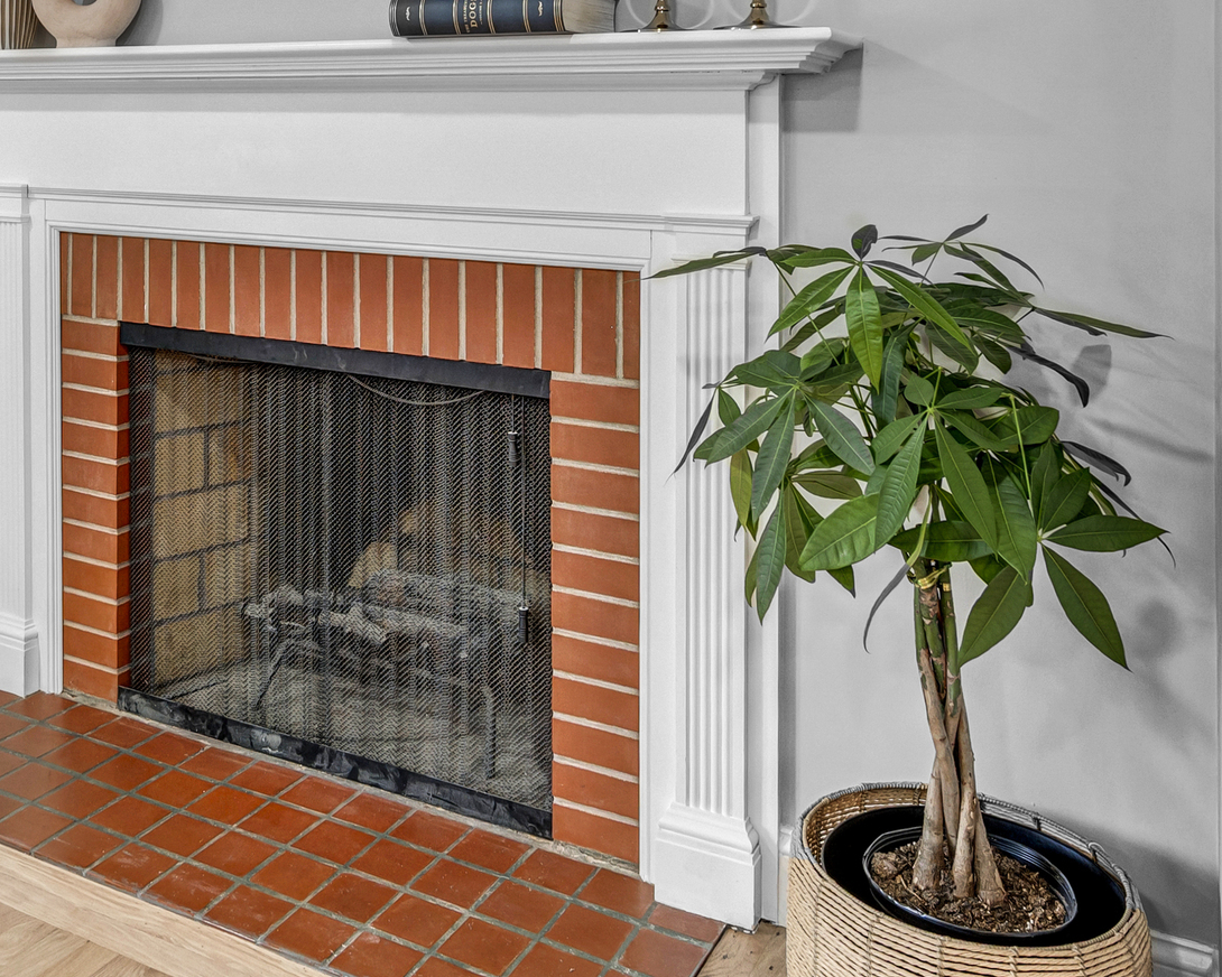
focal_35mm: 37
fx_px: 1338
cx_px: 343
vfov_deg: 38.0
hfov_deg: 47.7
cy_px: 134
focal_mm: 14
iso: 320
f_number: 7.1
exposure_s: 1/20
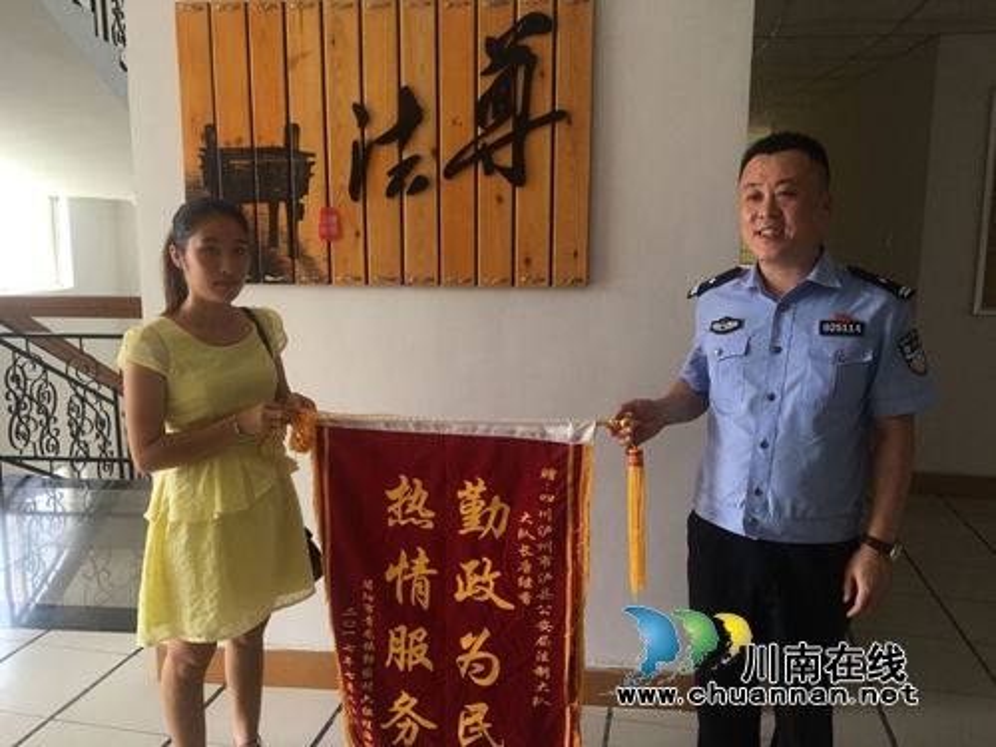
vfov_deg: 48.2
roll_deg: -0.5
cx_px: 498
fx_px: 834
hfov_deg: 61.7
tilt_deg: -7.7
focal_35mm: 29
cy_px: 374
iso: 25
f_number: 2.2
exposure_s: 1/100
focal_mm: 4.15
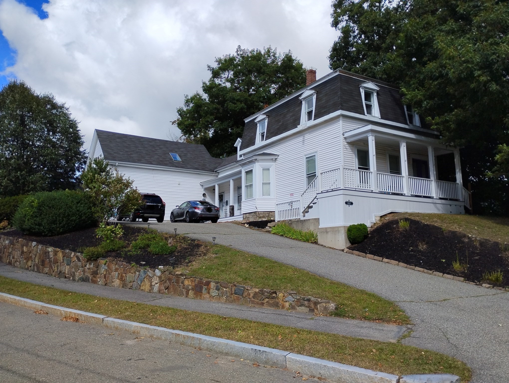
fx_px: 412
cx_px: 254
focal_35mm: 28
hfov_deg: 63.4
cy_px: 192
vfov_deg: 49.9
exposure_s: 1/1171
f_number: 1.8
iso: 100
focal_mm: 4.26
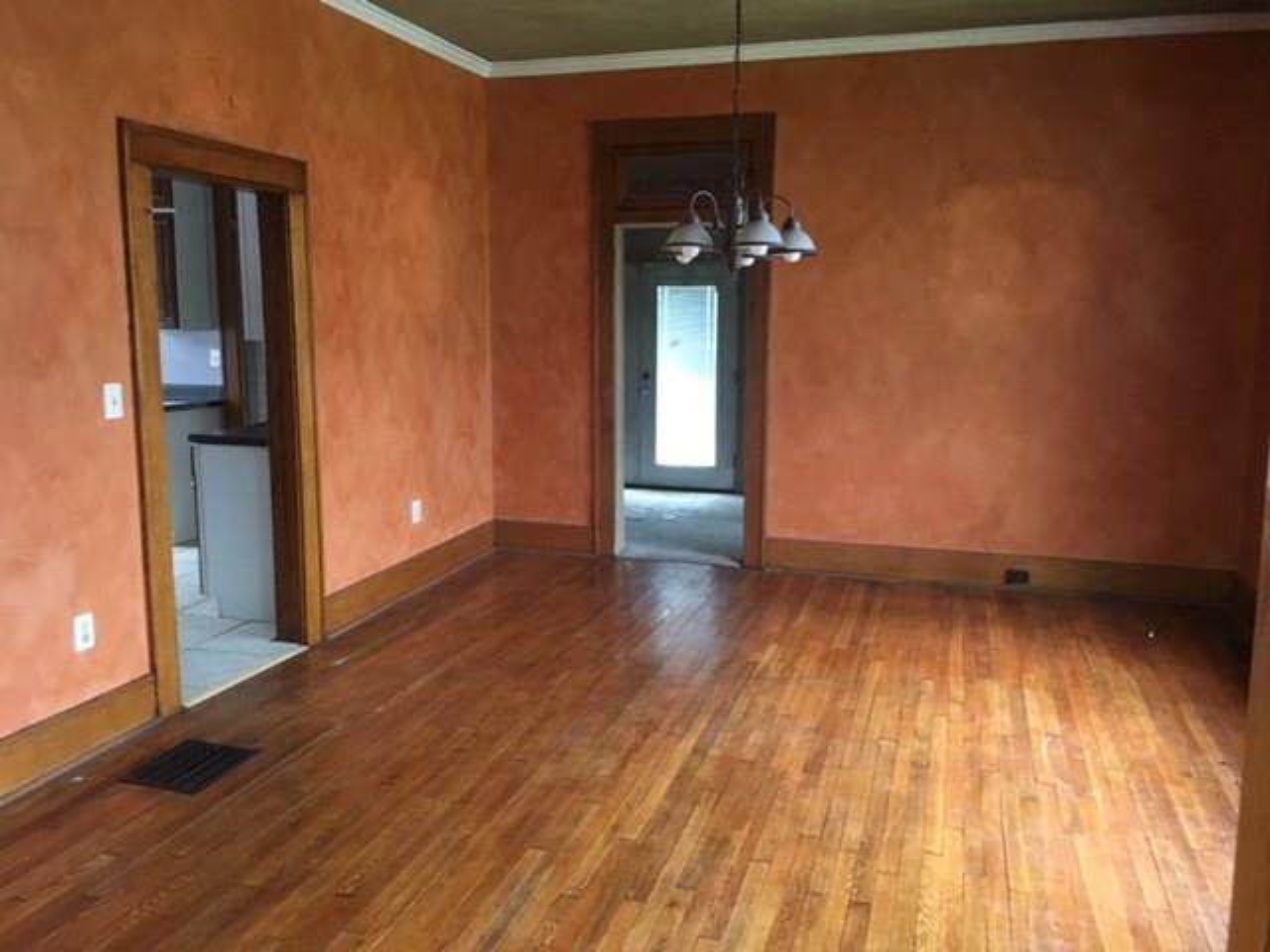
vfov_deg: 48.2
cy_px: 476
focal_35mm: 29
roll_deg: -1.2
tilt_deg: -6.0
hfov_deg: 61.7
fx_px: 1064
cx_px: 635
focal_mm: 4.15
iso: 160
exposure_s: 1/30
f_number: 2.2
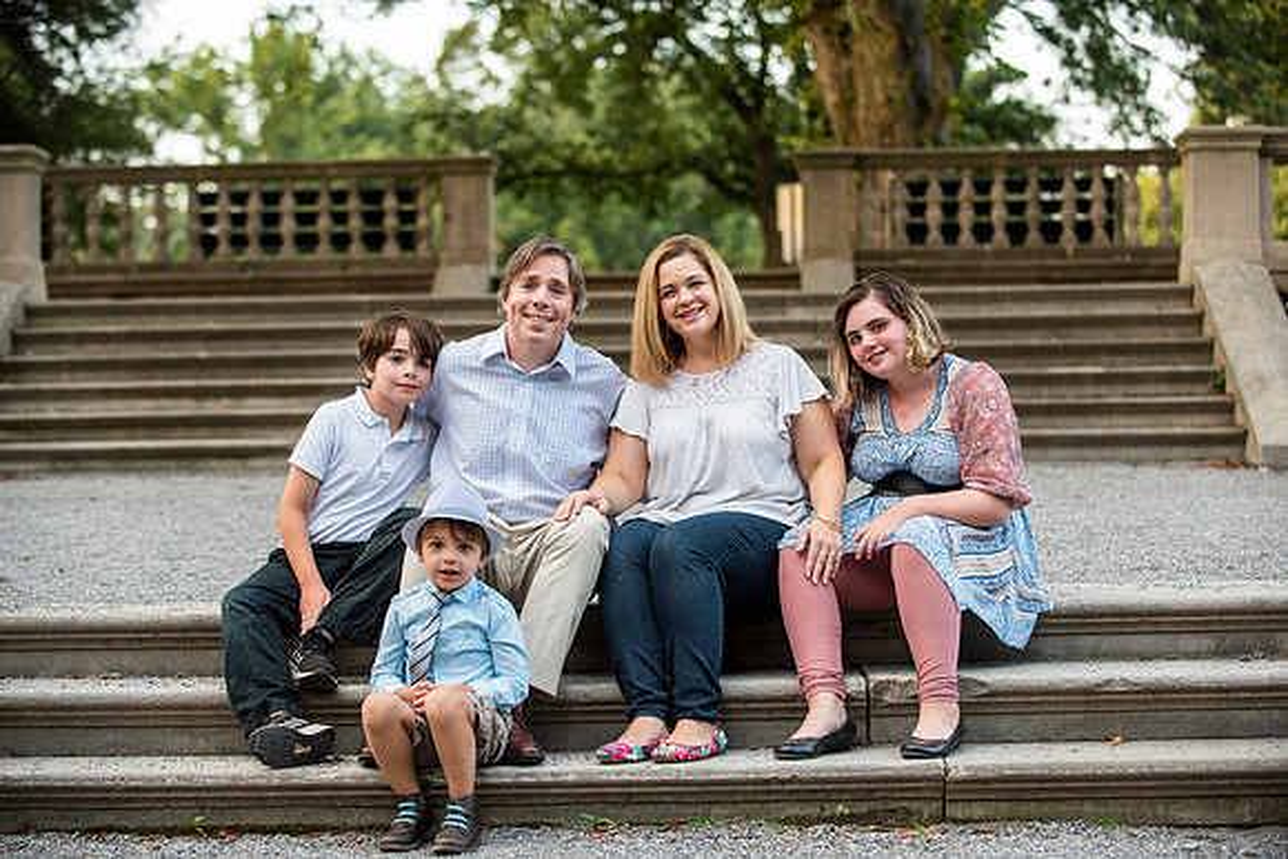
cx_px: 644
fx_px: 3221
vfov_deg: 15.2
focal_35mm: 90
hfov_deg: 22.6
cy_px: 430
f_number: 3.5
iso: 1000
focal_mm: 90
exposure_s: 1/160
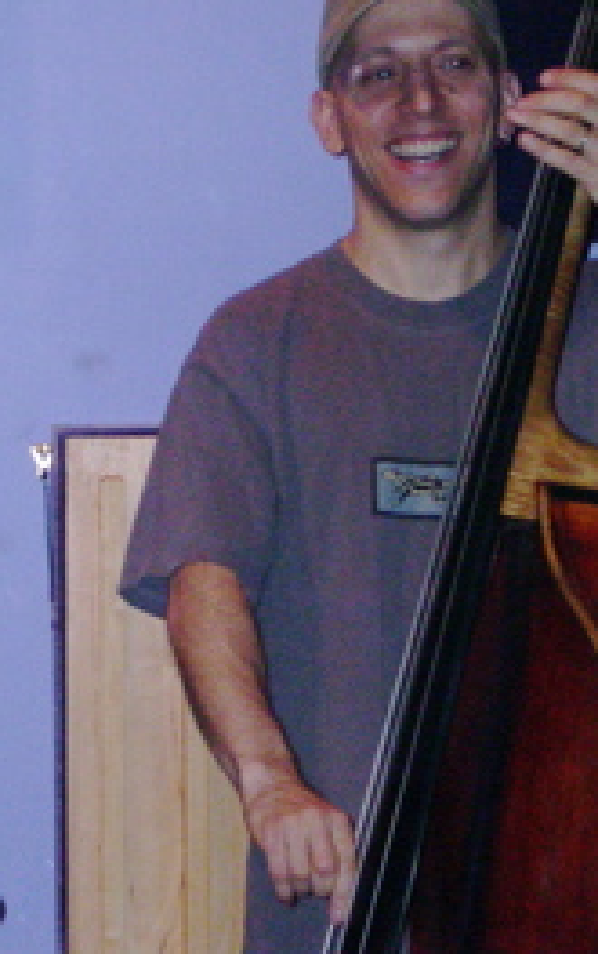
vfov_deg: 12.0
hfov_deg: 7.5
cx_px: 442
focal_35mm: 175
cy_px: 537
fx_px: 4551
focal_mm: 21.6
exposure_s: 1/60
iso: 400
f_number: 4.8
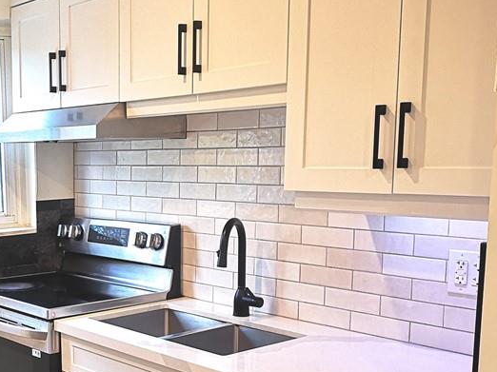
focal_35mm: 53
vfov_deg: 27.2
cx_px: 42
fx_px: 761
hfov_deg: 34.0
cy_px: 271
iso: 100
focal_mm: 3.95
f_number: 1.8
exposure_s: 3
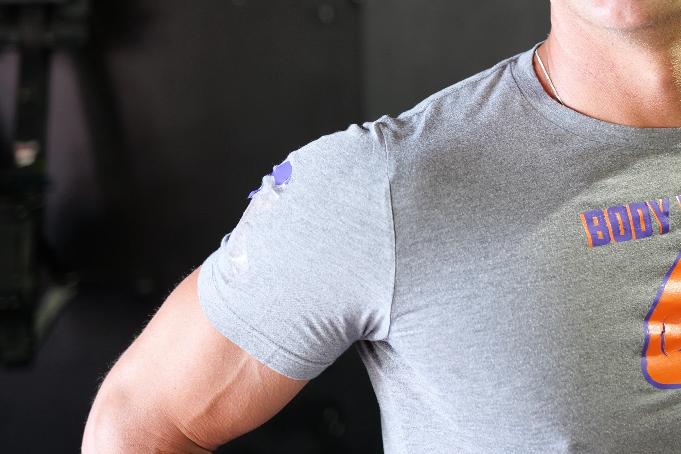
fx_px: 1438
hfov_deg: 25.8
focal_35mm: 76
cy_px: 87
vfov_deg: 17.8
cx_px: 618
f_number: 1.8
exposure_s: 1/60
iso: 500
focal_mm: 35
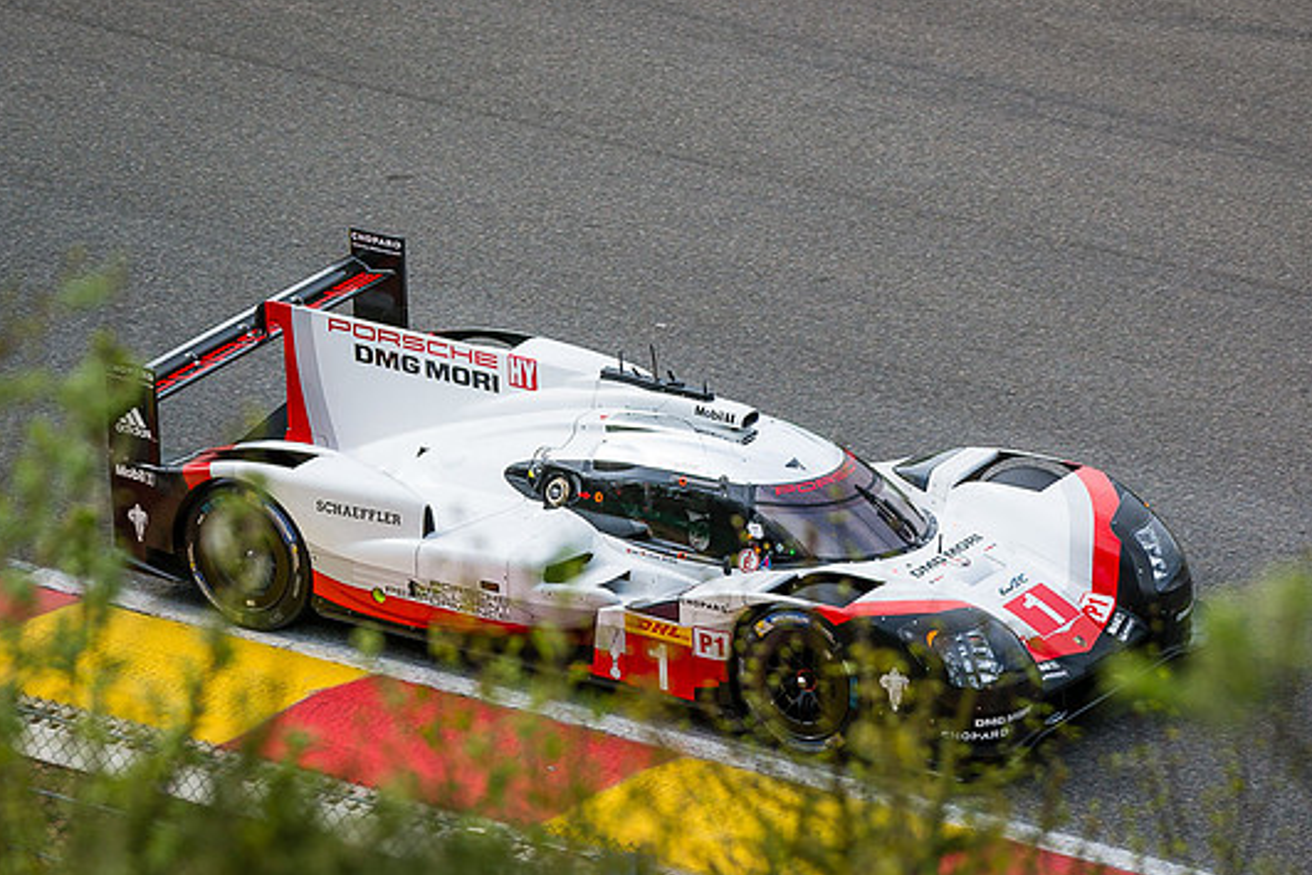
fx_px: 13119
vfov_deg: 3.8
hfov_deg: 5.7
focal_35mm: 360
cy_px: 632
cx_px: 351
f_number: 5.6
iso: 100
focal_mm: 210
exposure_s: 1/2500
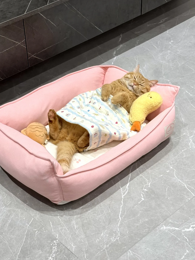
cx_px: 98
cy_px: 130
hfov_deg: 30.3
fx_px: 361
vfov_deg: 39.7
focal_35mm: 48
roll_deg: +0.3
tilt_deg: -37.8
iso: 80
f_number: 1.78
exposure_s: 1/100
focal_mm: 6.76
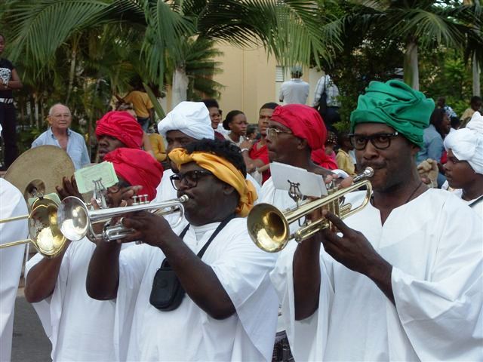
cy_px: 181
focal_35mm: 103
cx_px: 242
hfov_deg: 19.1
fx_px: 1437
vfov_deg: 14.4
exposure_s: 1/250
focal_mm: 25.62
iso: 100
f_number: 5
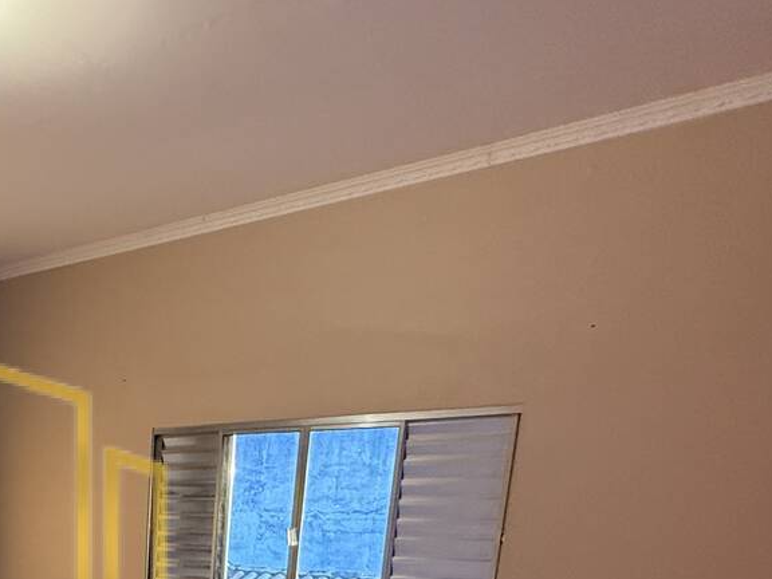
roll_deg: +0.1
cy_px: 680
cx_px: -13
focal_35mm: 35
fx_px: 781
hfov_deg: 44.2
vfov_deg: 33.7
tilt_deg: -13.0
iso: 400
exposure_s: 1/60
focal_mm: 2.22
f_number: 2.2
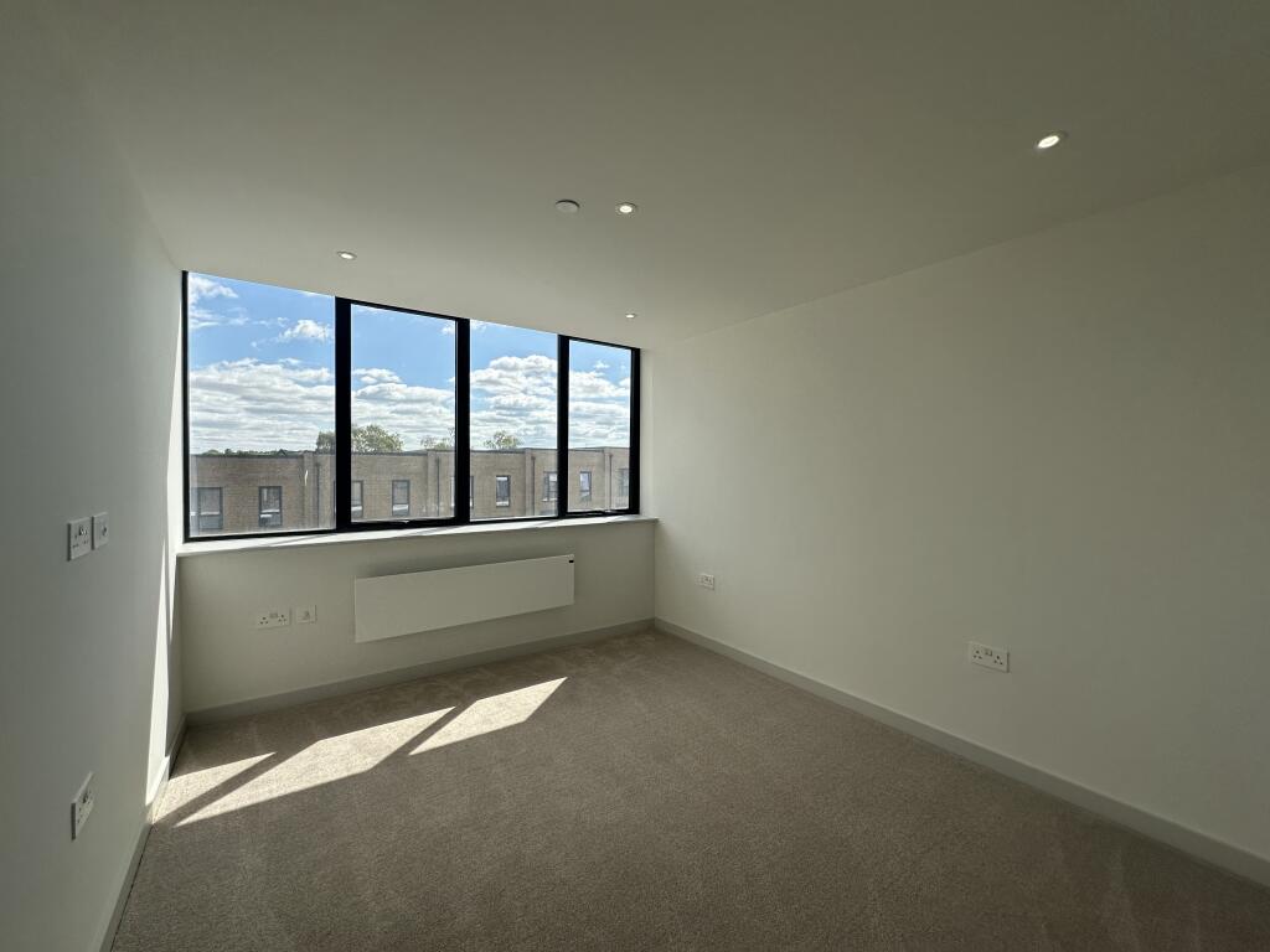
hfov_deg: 102.1
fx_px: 514
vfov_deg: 85.7
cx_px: 635
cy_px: 476
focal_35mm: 14
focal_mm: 2.22
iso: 40
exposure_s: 1/1511
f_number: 2.2
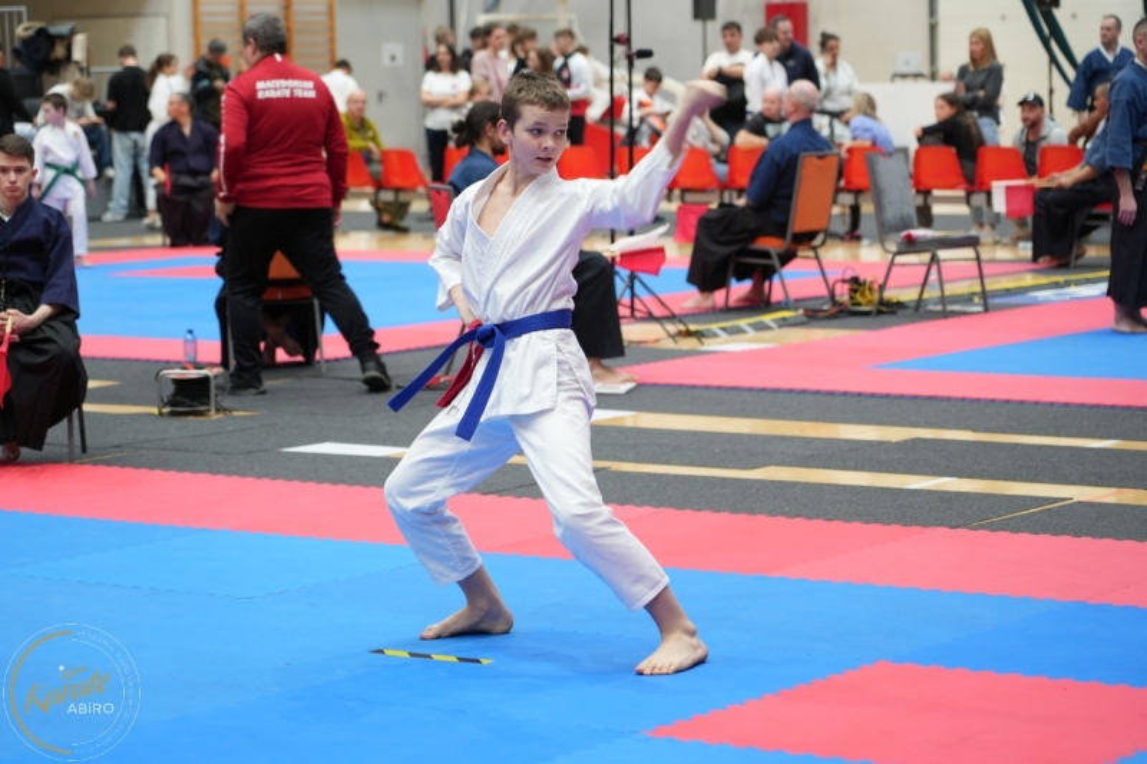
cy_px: 382
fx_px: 3345
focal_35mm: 105
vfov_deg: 13.0
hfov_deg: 19.5
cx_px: 574
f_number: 4
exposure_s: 1/100
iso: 800
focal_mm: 105
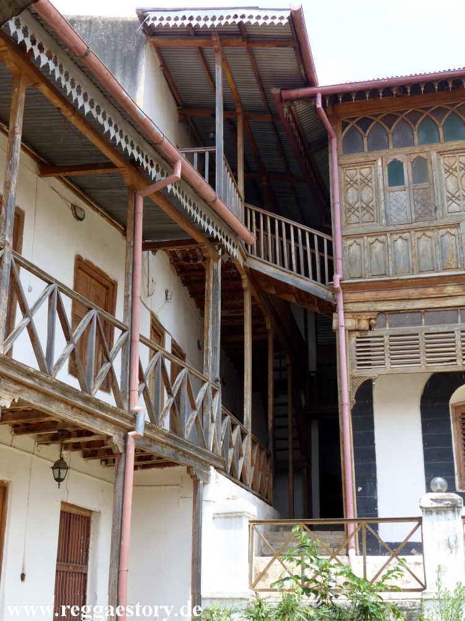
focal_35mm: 47
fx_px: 842
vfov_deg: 40.4
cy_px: 310
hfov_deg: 30.9
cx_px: 232
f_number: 4
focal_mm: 8.4
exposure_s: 1/200
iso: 100
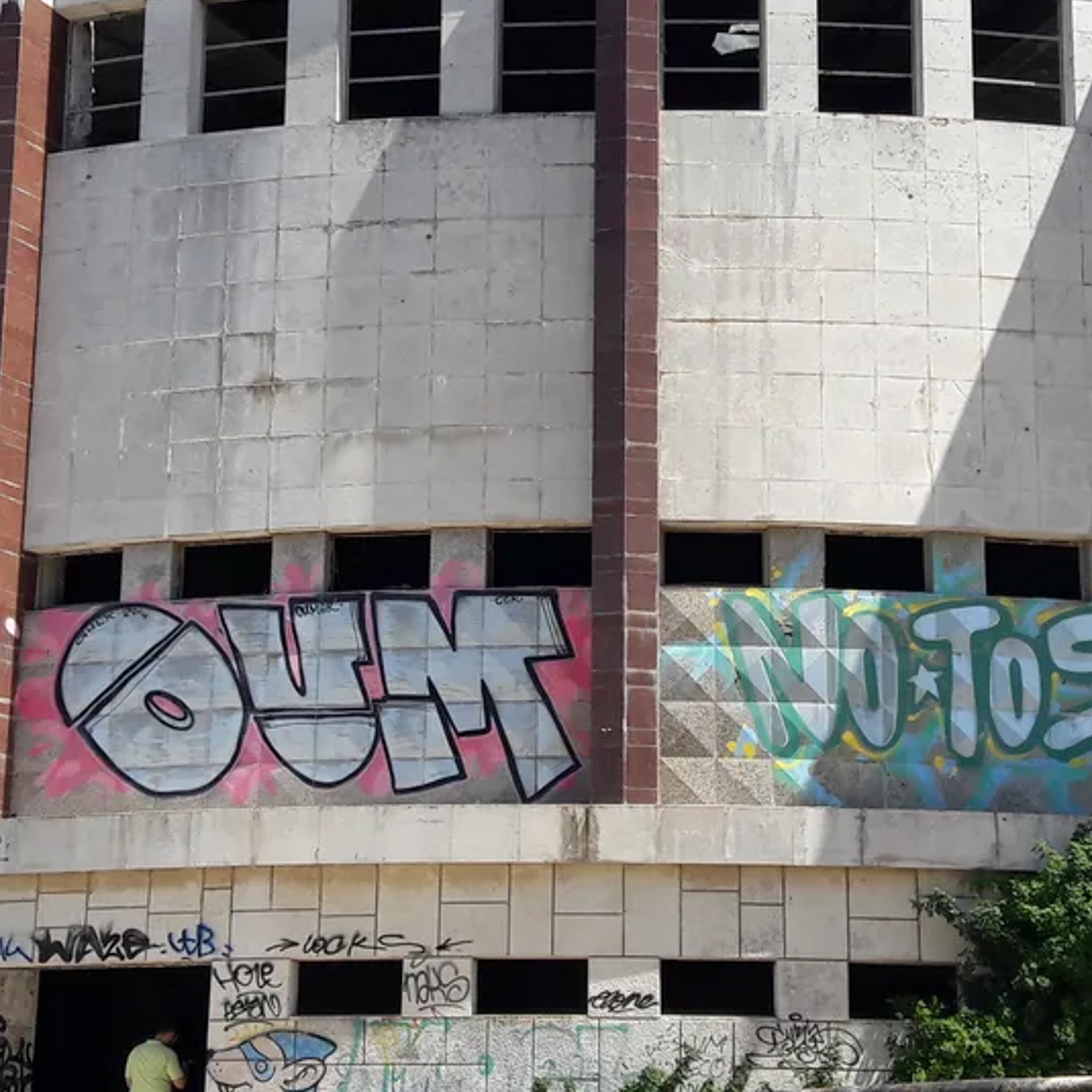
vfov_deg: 23.4
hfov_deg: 23.4
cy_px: 494
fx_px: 2641
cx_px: 555
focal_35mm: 74
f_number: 1.9
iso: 40
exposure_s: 1/1208
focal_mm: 3.7
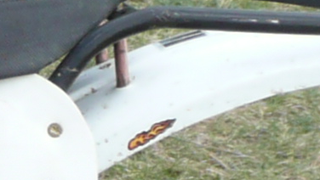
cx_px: -512
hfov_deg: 6.3
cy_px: 395
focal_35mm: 326
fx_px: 2768
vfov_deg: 3.7
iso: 100
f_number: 3.9
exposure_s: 1/250
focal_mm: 6.5
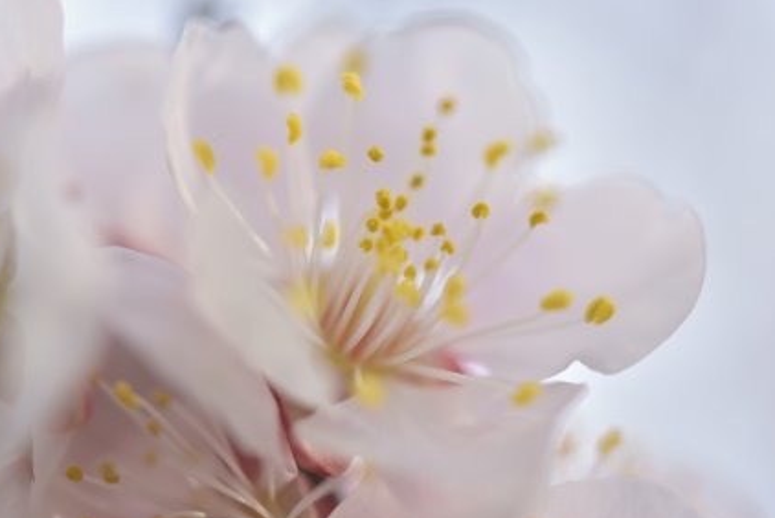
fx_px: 1874
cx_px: 481
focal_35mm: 87
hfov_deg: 23.3
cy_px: 300
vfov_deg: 15.7
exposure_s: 1/400
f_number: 5
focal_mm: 60
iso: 320
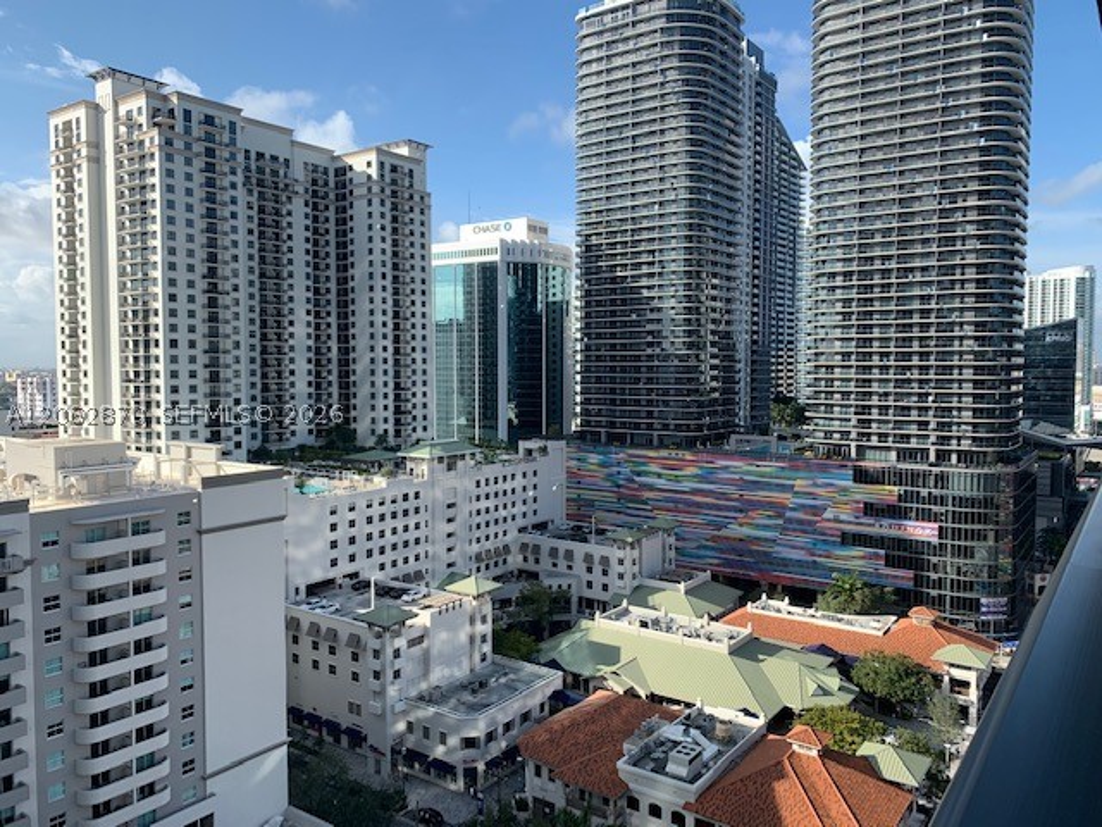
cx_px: 551
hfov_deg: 67.3
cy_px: 414
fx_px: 828
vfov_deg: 53.1
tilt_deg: -2.3
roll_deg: -0.2
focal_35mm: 26
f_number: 1.8
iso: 25
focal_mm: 4.25
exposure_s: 1/887
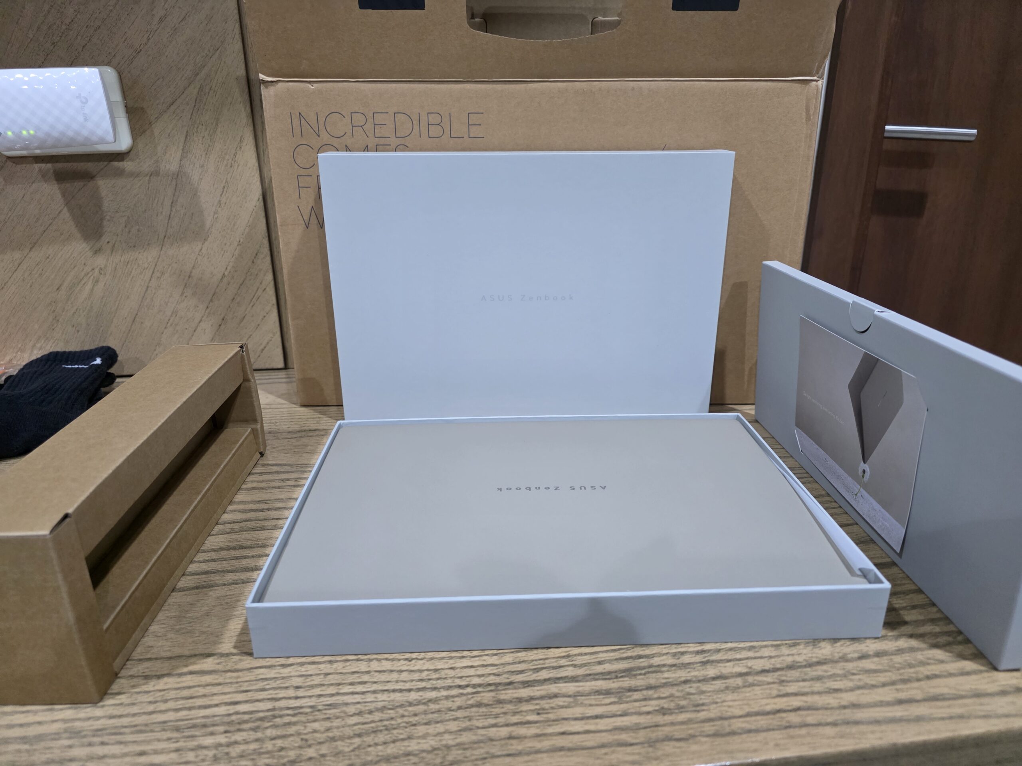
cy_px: 383
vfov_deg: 58.9
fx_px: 679
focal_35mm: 23
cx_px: 511
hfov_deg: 73.9
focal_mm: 6.3
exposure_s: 1/100
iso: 1250
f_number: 1.7
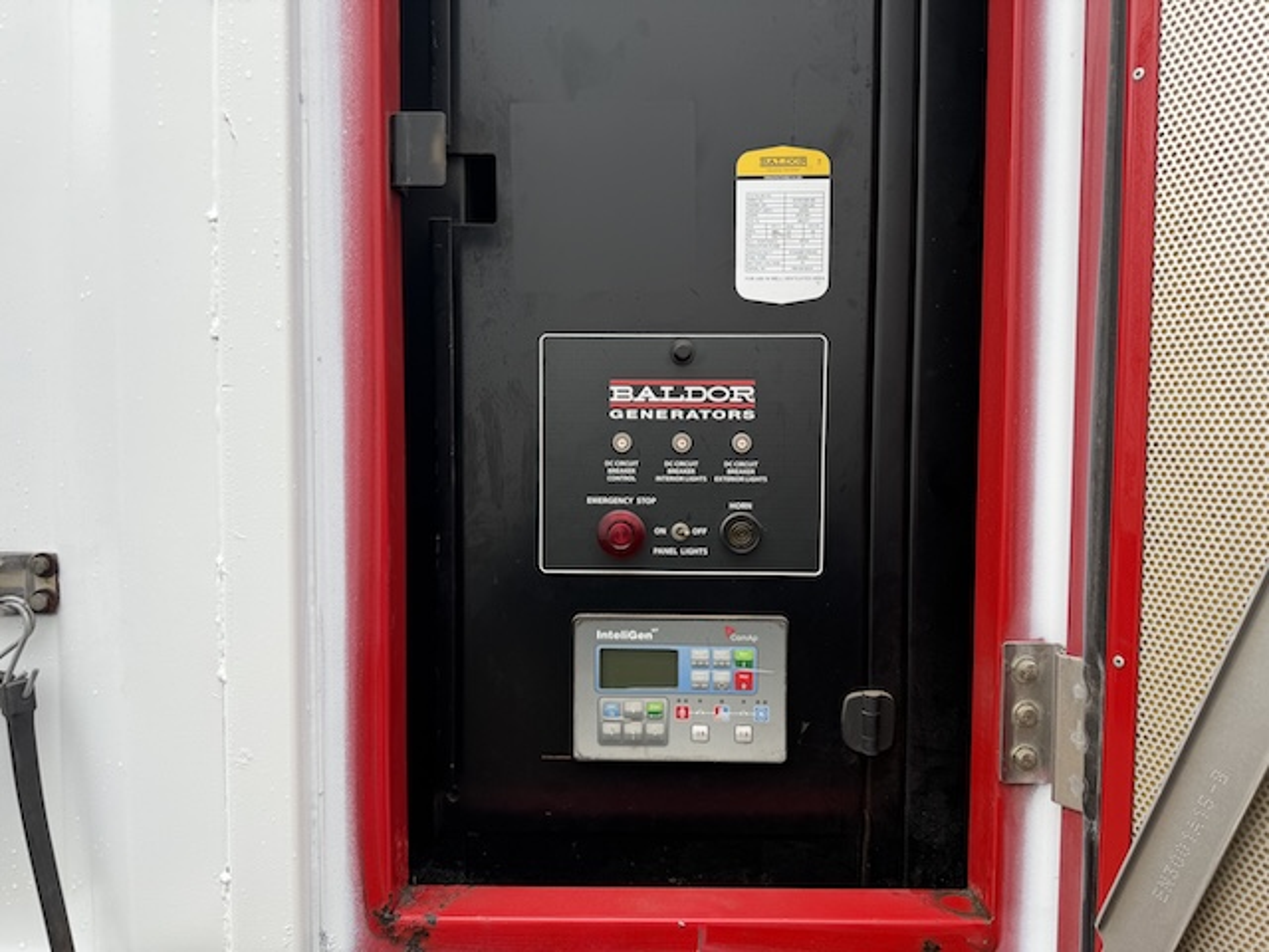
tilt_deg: -0.7
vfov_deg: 56.8
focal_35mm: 24
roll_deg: -0.5
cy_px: 476
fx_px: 880
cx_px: 634
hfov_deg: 71.6
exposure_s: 1/155
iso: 64
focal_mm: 6.76
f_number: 1.78
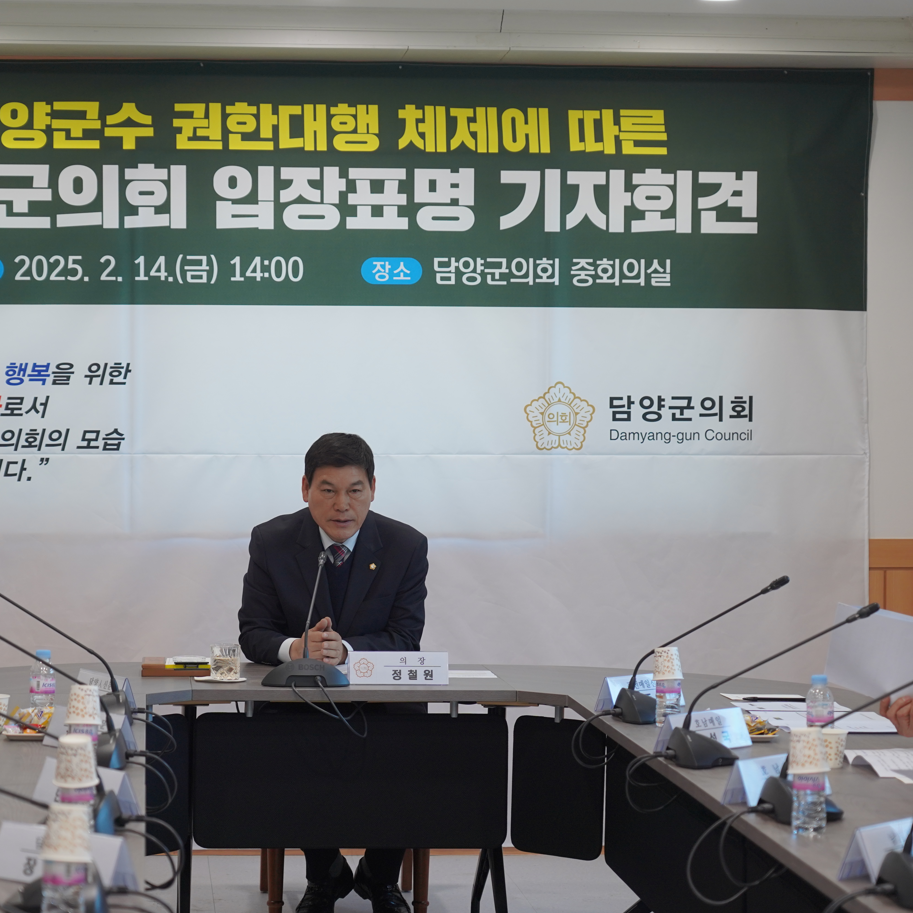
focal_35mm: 90
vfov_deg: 19.3
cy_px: 458
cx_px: 372
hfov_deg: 19.3
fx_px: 2686
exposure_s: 1/160
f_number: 4
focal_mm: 70
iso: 640
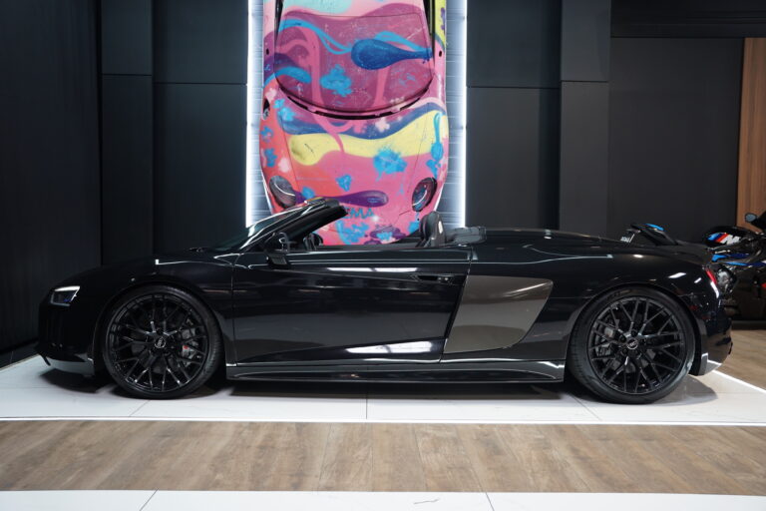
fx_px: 649
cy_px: 256
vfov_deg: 43.0
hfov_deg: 61.1
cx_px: 383
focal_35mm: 30
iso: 800
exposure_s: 1/80
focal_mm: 30.5
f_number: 3.2
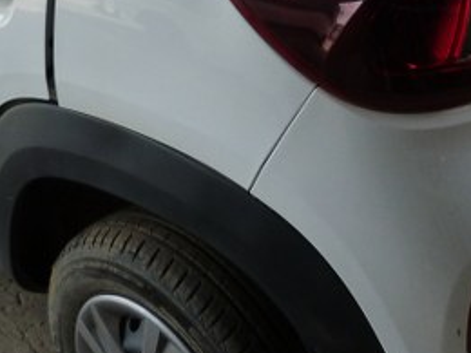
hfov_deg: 25.3
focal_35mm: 77
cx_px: 201
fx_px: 1048
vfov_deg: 18.6
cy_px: -4
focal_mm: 4.5
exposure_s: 1/125
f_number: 4
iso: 125
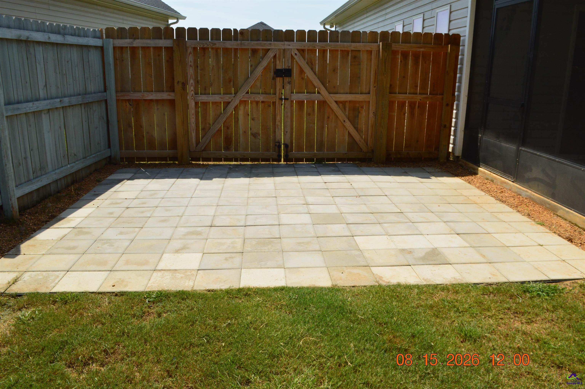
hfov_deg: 67.4
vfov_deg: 47.8
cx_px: 292
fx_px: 438
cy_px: 194
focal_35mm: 27
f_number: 11
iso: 400
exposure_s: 1/400
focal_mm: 18
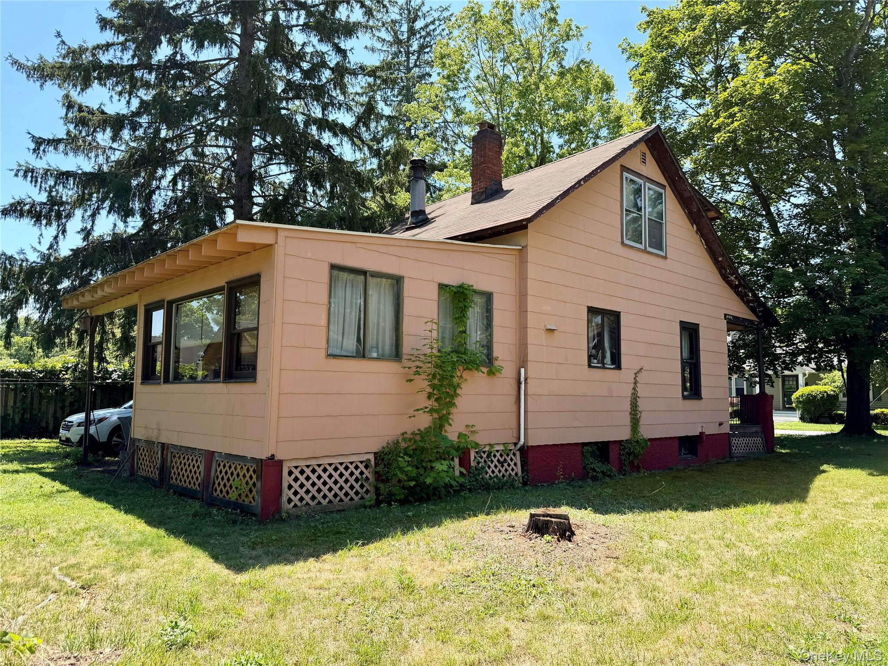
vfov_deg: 56.8
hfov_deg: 71.6
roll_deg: +0.0
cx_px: 444
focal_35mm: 24
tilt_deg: +5.5
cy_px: 333
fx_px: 616
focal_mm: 6.76
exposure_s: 1/1464
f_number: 1.78
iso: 80
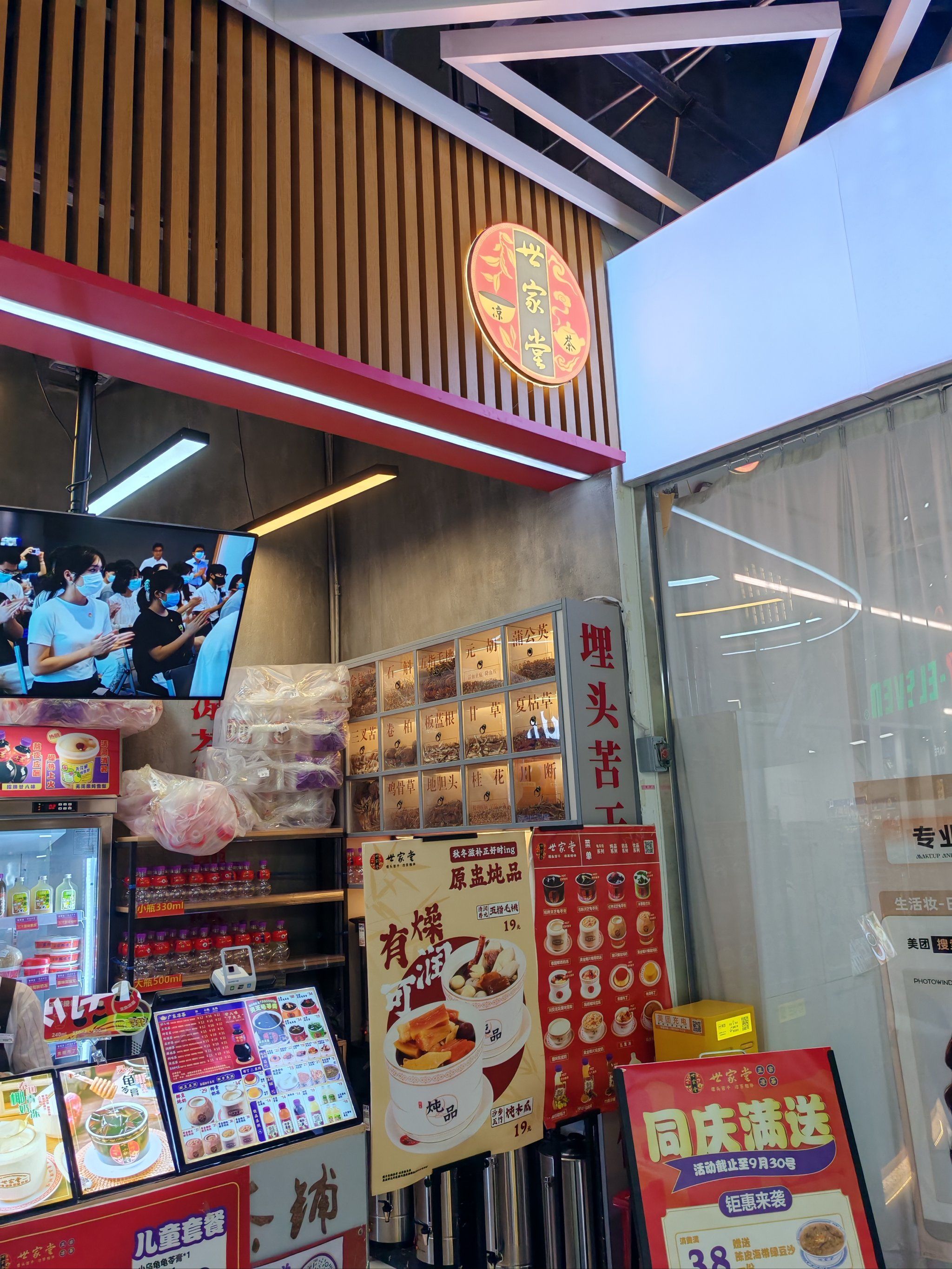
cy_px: 634
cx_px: 476
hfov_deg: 51.4
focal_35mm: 27
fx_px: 990
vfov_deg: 65.3
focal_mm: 5.52
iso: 50
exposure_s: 1/111
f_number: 1.95
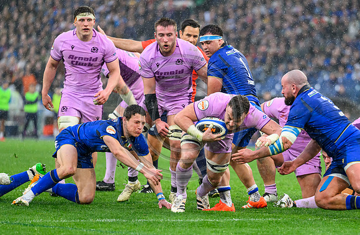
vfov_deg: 4.2
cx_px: 232
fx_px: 3197
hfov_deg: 6.4
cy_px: 167
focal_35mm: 322
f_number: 3.2
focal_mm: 200
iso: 2000
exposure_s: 1/1250
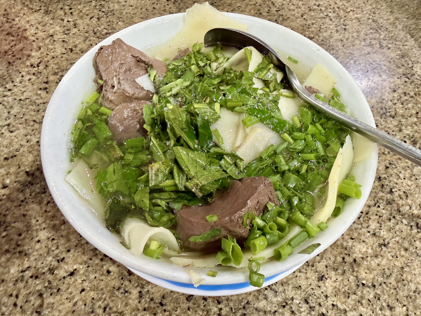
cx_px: 210
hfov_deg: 71.6
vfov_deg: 56.8
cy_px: 158
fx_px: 292
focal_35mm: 24
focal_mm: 2.22
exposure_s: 1/50
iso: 400
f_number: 2.2
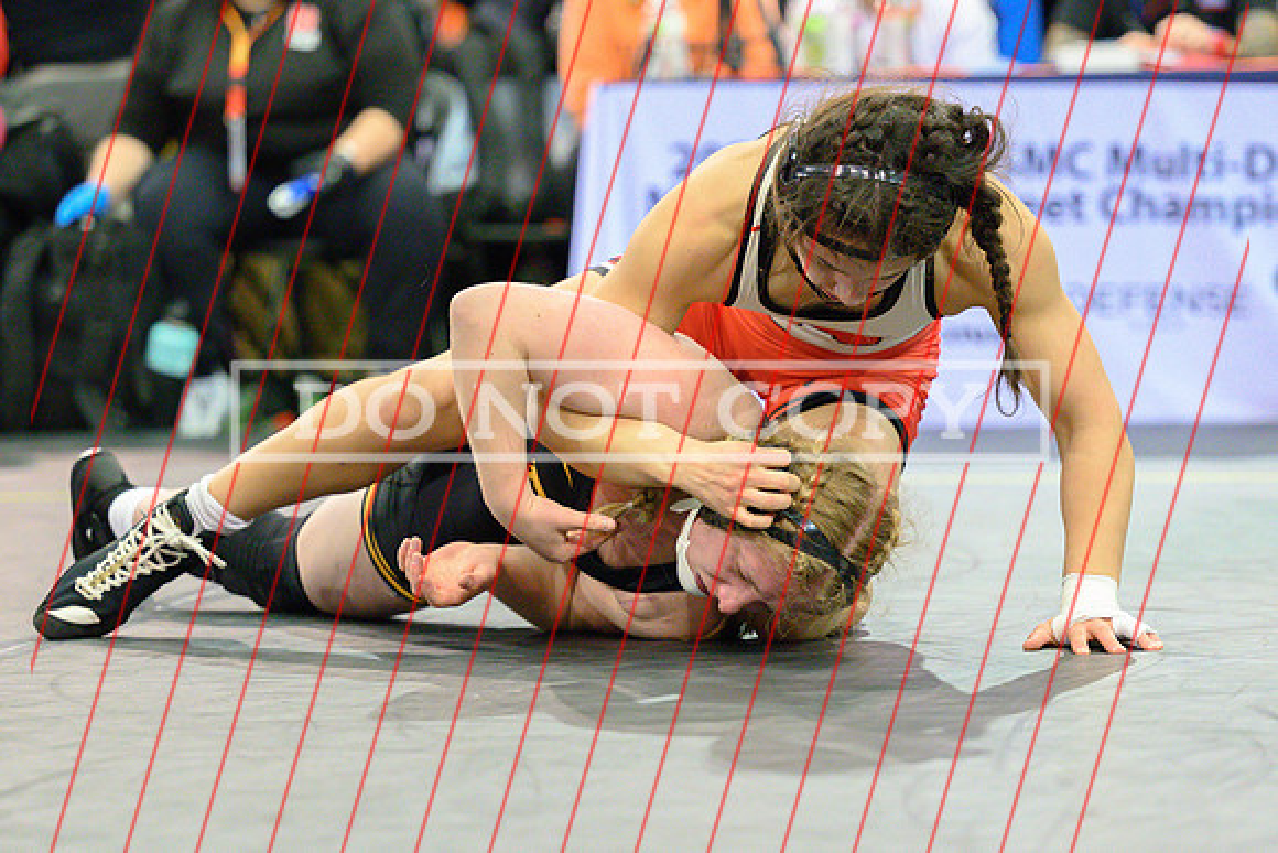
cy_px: 452
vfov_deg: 7.6
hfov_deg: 11.3
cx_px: 744
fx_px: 6447
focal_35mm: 182
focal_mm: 125
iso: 6400
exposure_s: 1/800
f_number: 2.8
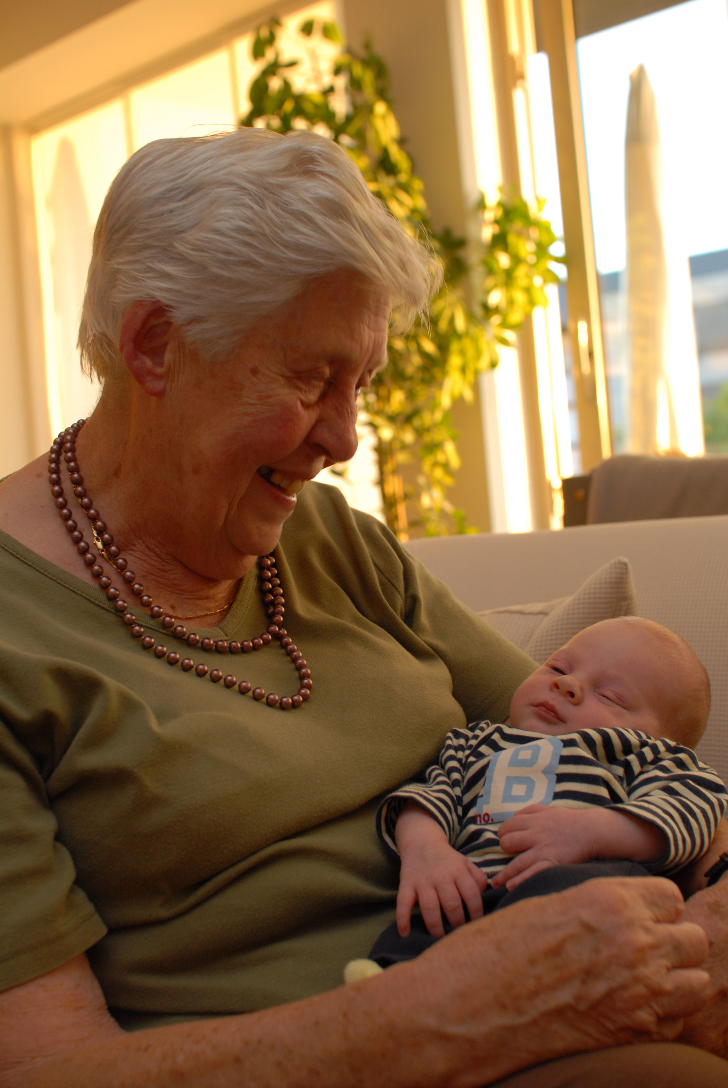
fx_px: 1361
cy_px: 544
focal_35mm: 45
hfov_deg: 29.9
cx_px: 364
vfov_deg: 43.6
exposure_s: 1/60
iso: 320
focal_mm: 30
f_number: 4.5
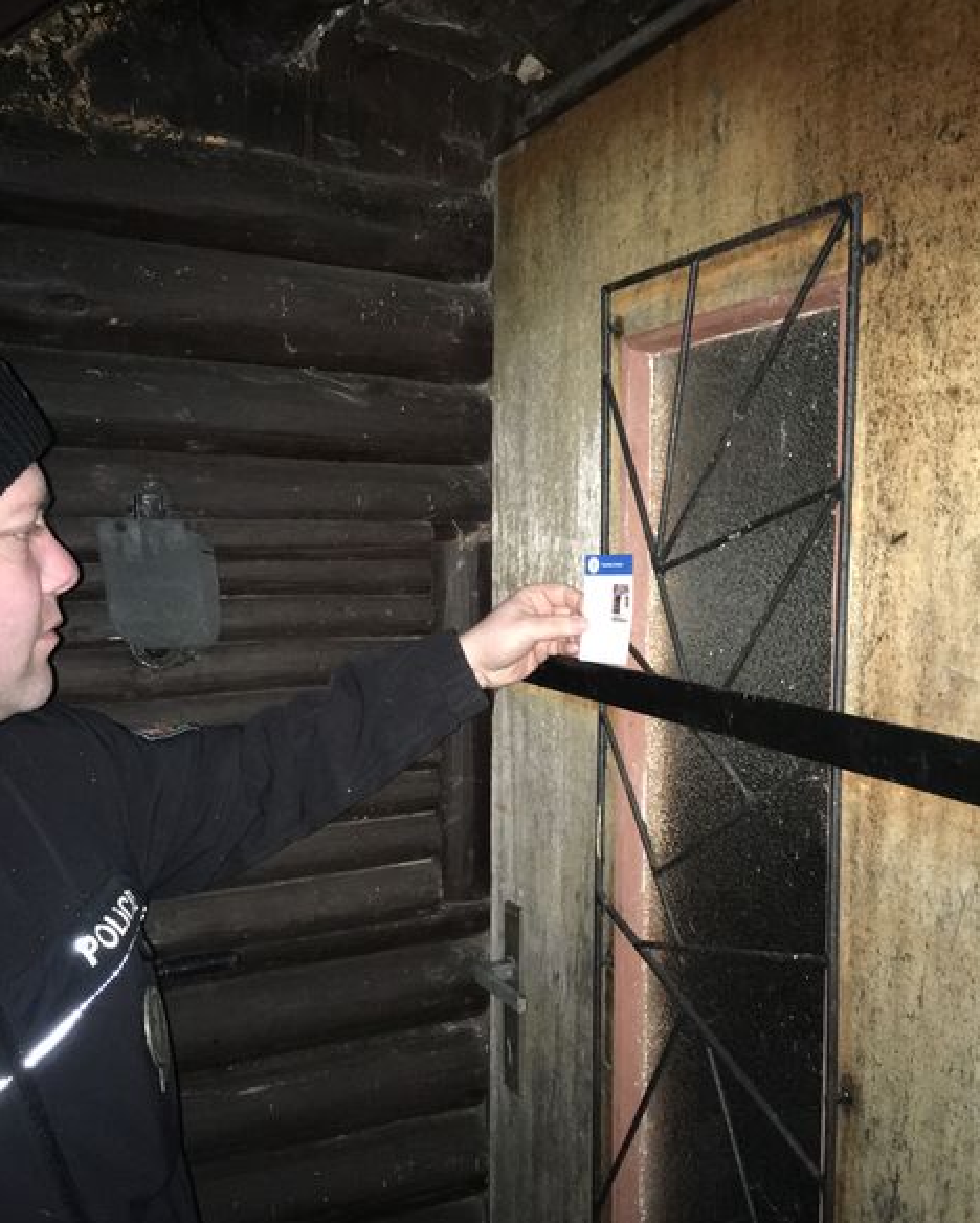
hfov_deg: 47.2
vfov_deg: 57.1
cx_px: 498
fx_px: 1123
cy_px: 635
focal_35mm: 31
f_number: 2.2
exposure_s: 1/17
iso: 320
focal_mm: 4.15
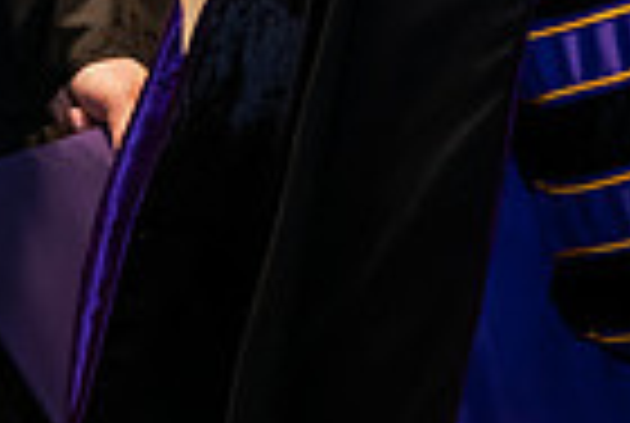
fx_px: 4209
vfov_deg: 5.7
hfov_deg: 8.4
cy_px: -254
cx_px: 873
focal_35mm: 240
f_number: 6.3
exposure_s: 1/200
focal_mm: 58
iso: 1600
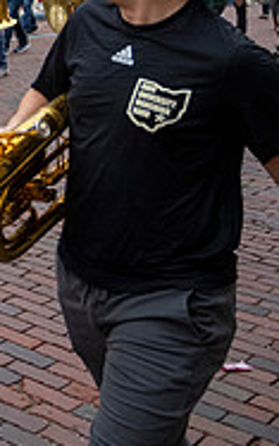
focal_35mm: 76
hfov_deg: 14.4
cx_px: -269
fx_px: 924
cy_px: -1
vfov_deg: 25.8
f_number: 4
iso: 1000
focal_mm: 24
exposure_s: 1/1600
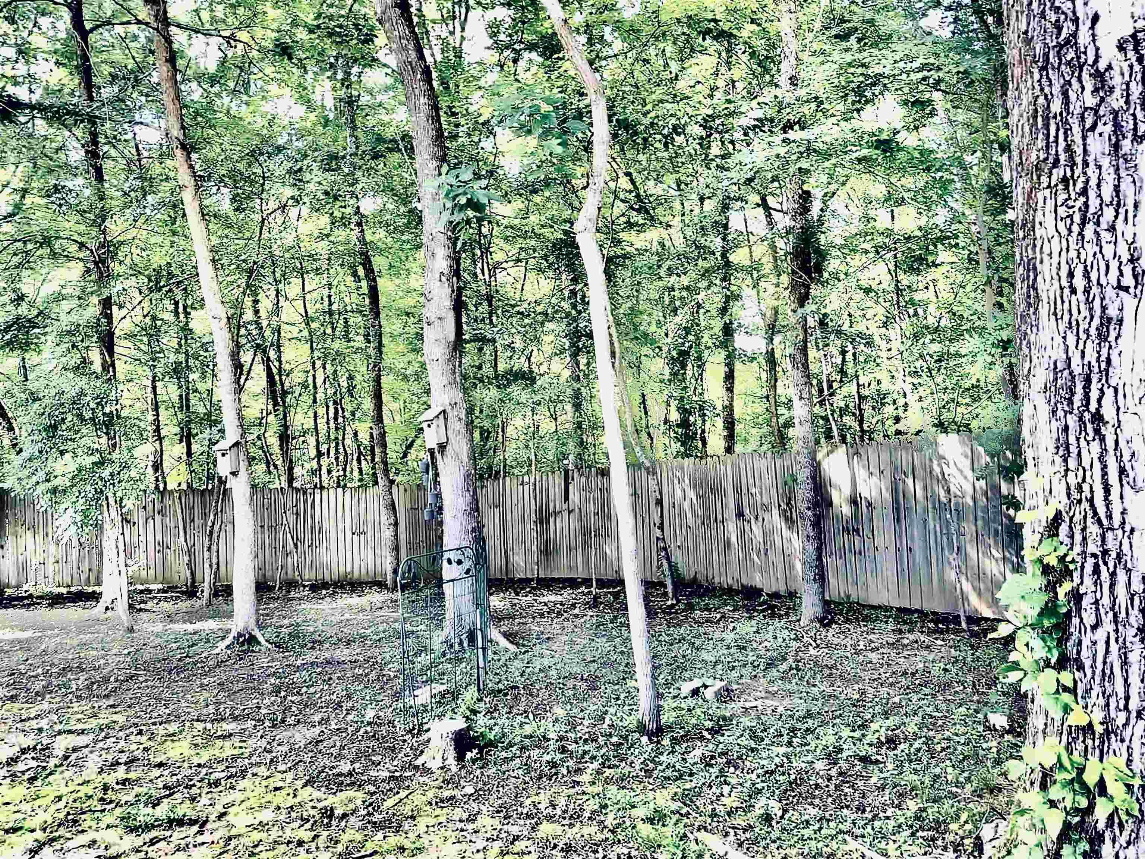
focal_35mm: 24
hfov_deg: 71.6
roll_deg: +2.4
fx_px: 794
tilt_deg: +2.0
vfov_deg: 56.8
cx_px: 572
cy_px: 430
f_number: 1.78
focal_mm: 6.76
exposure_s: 1/64
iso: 200
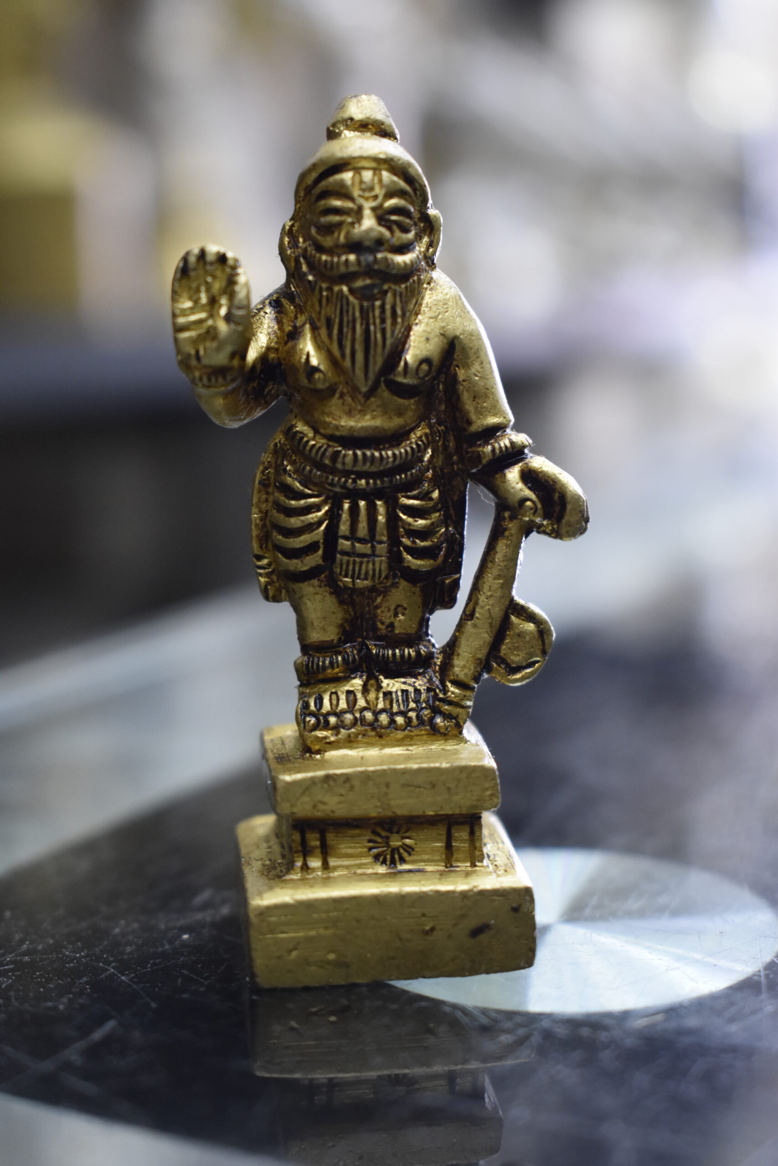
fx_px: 1945
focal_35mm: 60
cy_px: 583
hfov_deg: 22.6
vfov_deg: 33.4
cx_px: 389
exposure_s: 1/60
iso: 1400
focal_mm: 40
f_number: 4.8
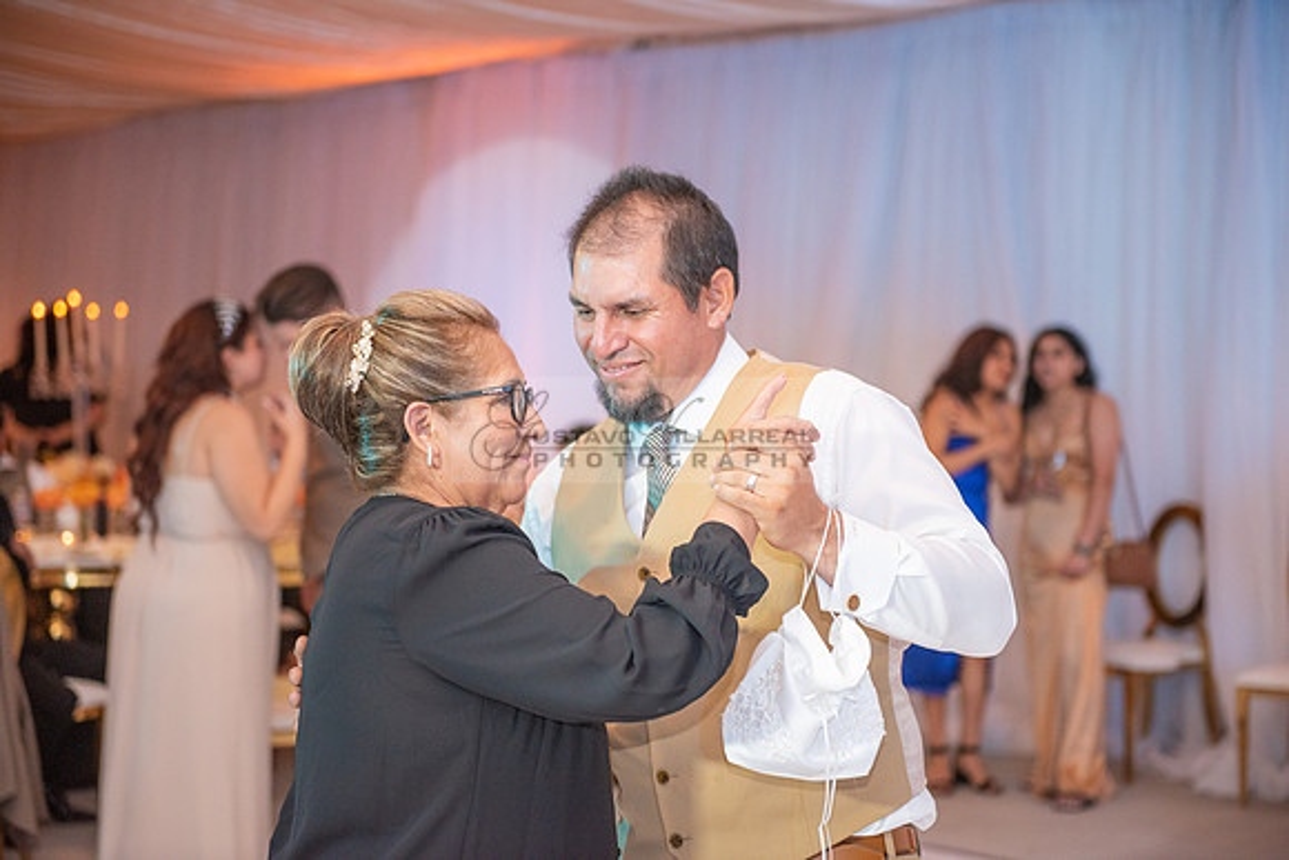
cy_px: 430
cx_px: 644
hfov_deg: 28.8
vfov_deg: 19.5
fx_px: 2507
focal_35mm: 70
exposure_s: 1/160
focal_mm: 70
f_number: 2.8
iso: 1000
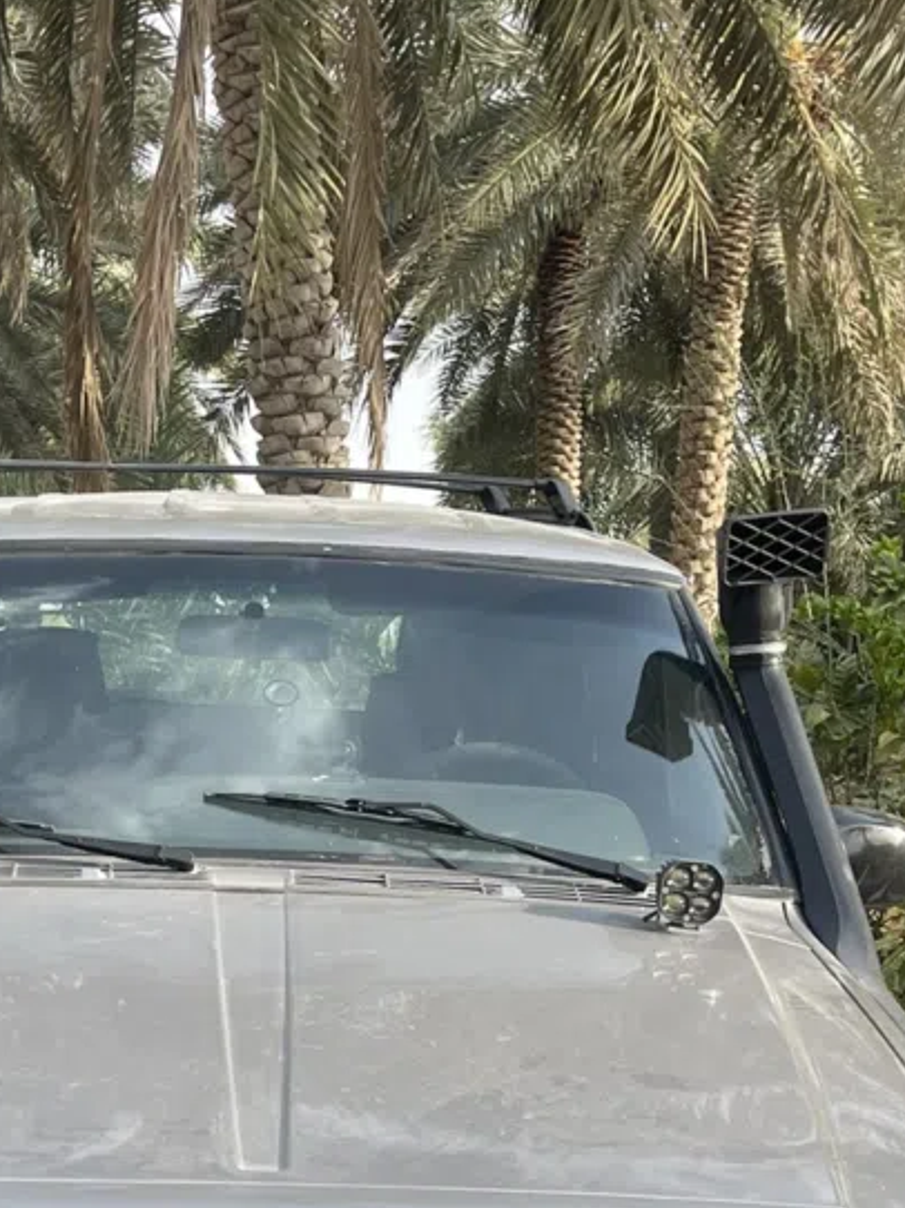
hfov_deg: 23.1
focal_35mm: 63
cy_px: 1062
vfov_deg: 29.6
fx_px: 2198
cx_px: 270
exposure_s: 1/684
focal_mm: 5.1
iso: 32
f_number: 1.6
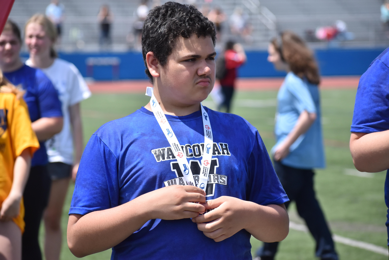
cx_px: 194
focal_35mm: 183
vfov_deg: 7.5
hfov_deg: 11.2
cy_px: 130
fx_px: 1977
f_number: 4.8
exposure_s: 1/4000
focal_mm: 122
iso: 560
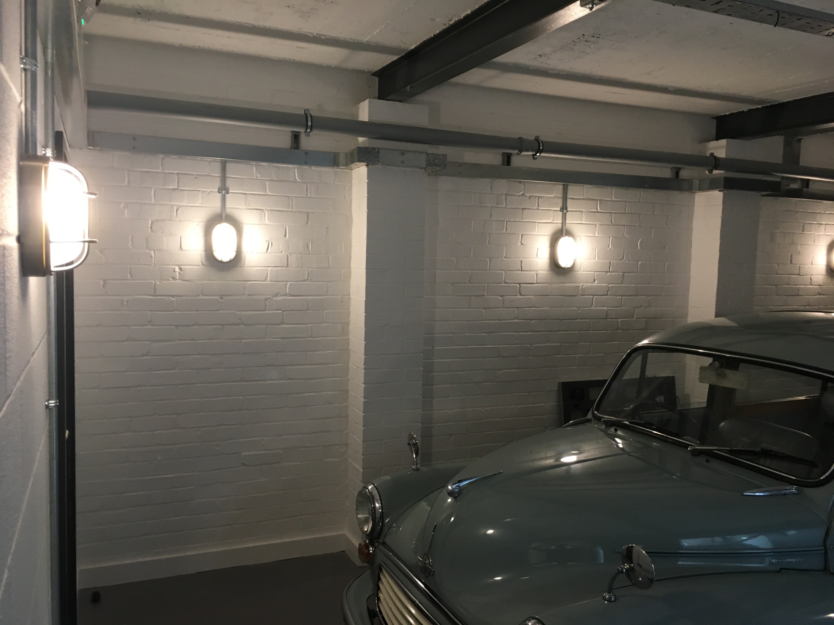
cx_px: 417
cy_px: 312
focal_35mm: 29
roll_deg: -0.9
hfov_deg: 61.7
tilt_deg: -4.3
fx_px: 699
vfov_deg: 48.2
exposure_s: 1/33
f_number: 2.2
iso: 160
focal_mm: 4.15
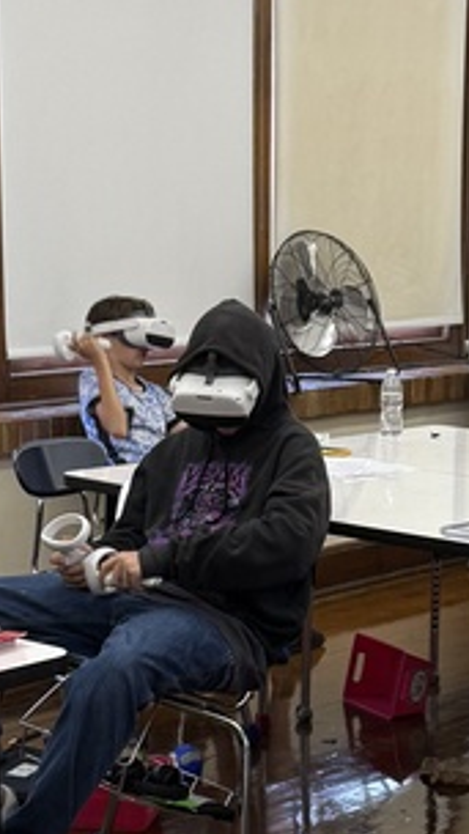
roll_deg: -0.5
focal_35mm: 88
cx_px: 263
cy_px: 494
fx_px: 1946
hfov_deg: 13.7
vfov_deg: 24.2
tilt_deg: -8.0
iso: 125
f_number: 1.78
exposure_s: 1/60
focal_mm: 6.76
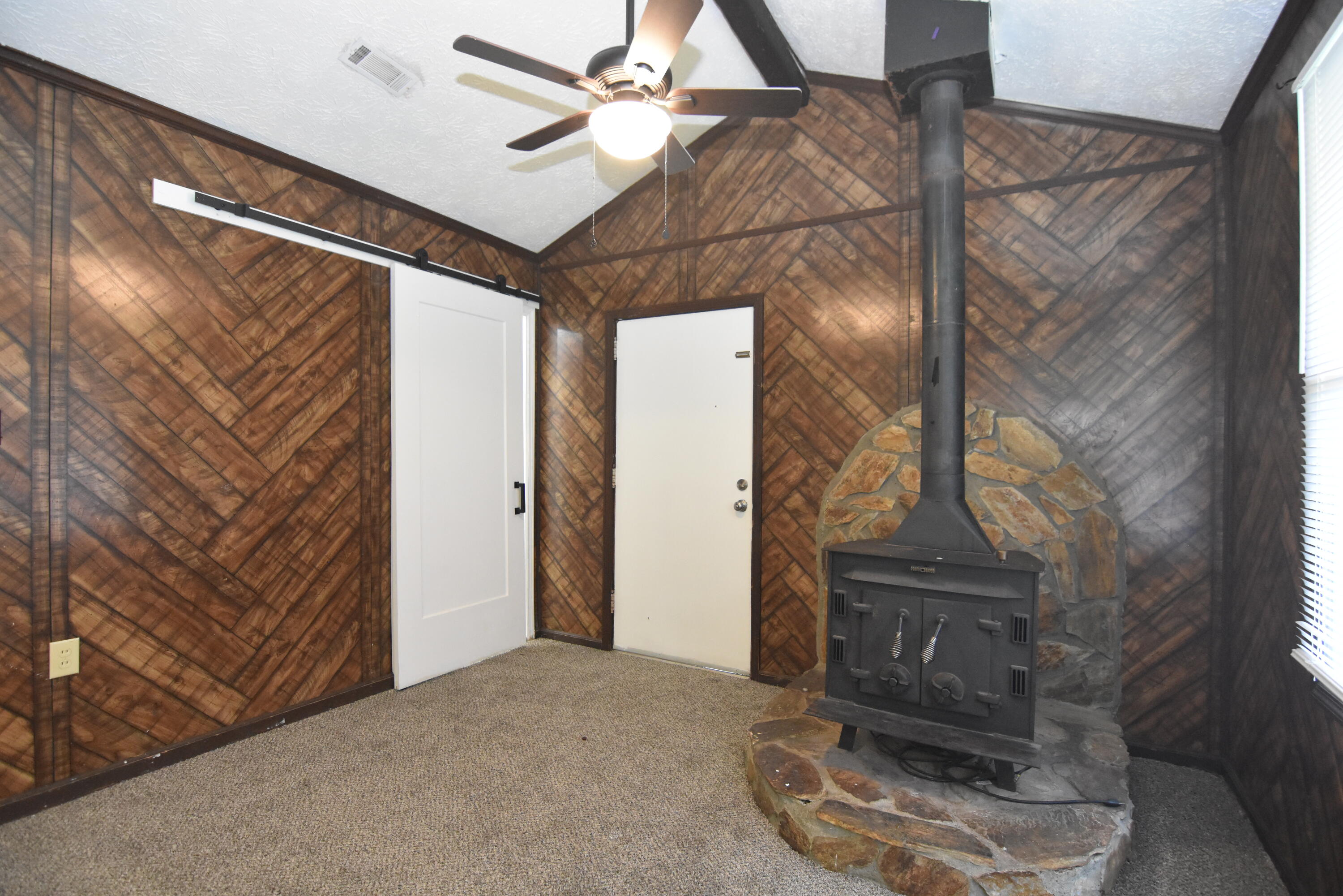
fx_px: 615
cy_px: 448
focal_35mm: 16
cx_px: 672
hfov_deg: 95.0
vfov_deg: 72.1
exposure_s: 1/60
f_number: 3.2
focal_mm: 11
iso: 3200
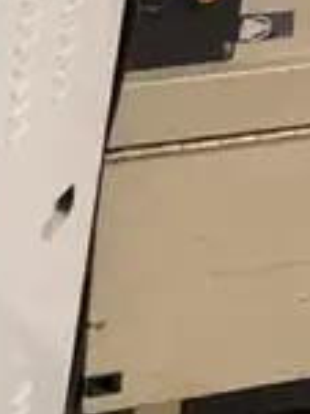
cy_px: 203
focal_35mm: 129
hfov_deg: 10.0
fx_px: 1543
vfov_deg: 15.3
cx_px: -449
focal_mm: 4.2
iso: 250
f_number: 1.8
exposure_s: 1/60
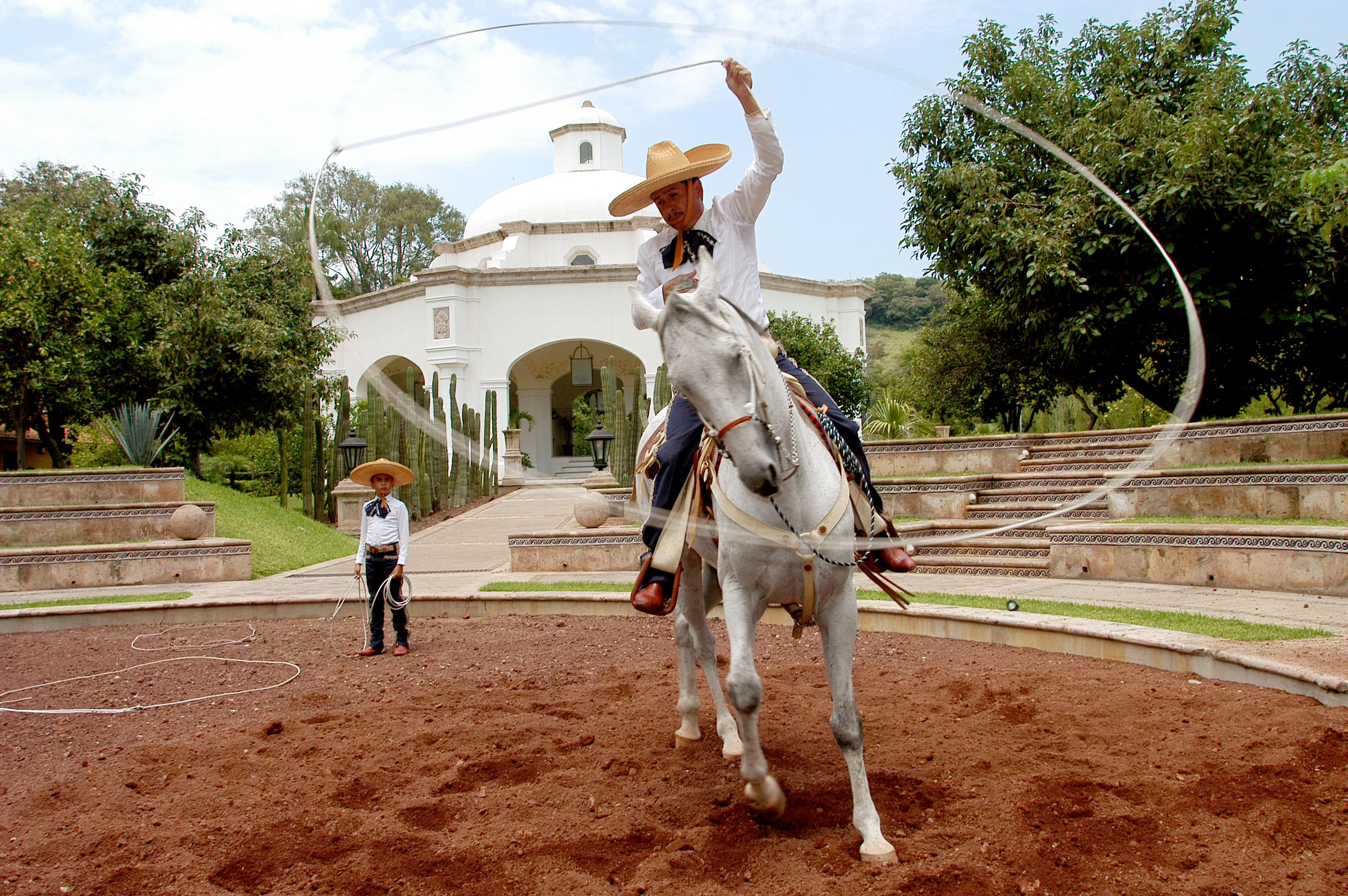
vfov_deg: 43.5
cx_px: 674
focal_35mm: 30
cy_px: 448
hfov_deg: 62.0
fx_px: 1122
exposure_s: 1/180
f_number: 9
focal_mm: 20
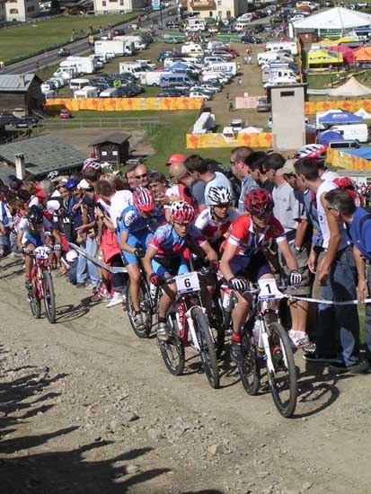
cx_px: 186
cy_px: 247
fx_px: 1642
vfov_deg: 17.1
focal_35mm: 115
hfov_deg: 12.9
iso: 100
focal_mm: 17.4
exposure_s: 1/500
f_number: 4.9
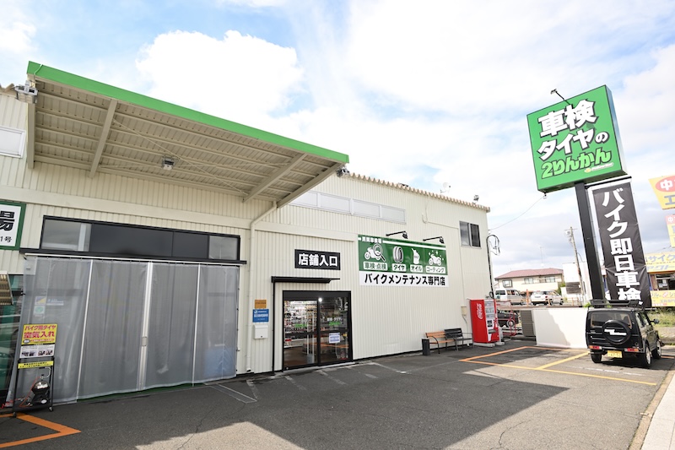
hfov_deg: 84.0
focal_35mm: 20
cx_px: 338
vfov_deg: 61.9
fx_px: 375
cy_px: 225
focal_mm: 20
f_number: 8
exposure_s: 1/250
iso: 200
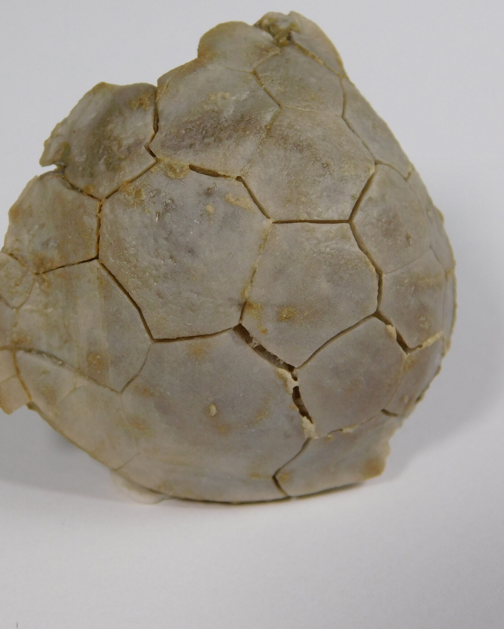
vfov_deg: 16.7
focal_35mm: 115
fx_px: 2144
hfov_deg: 13.4
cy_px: 311
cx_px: 226
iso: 125
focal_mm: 14.2
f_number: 4.4
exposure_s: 1/200
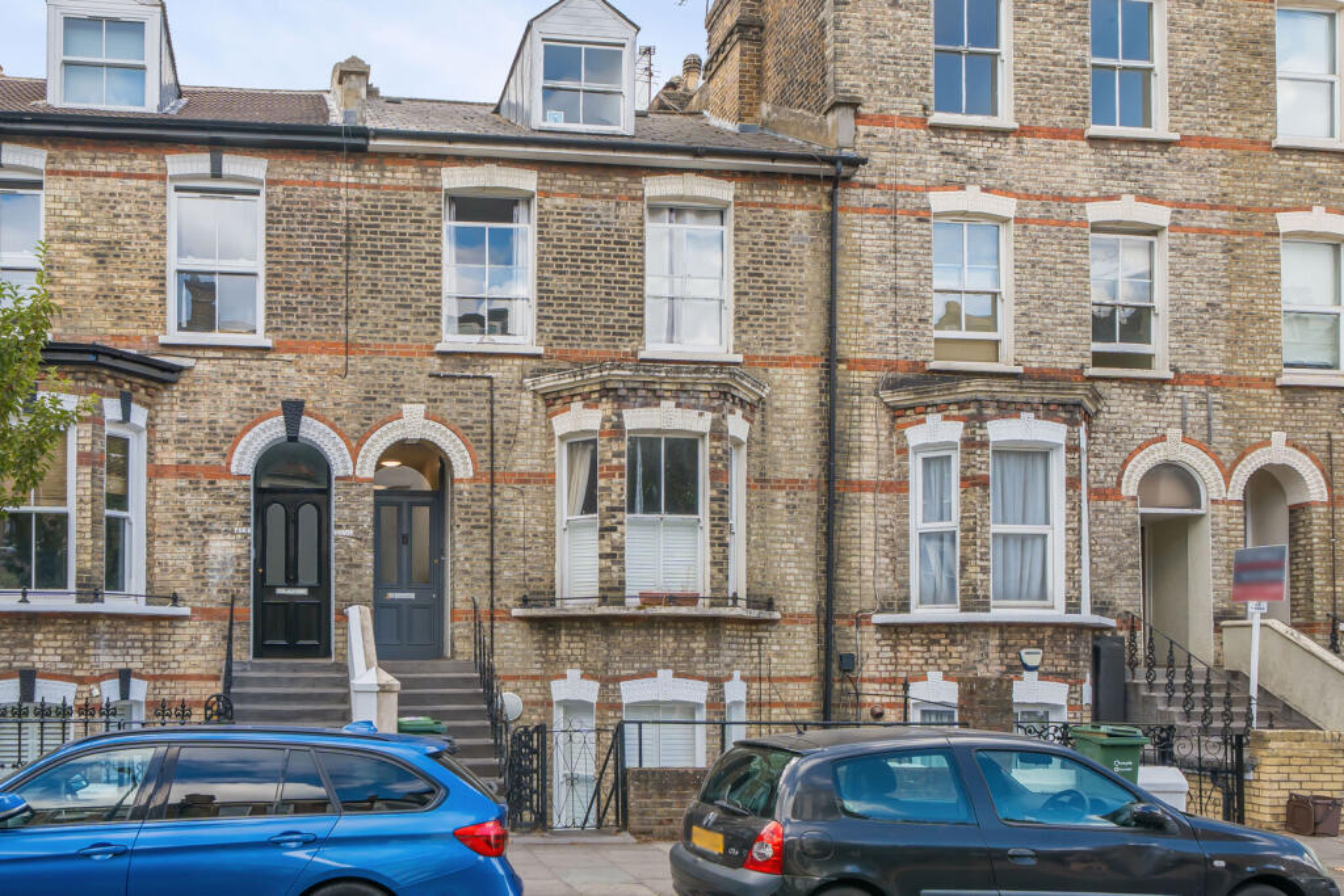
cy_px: 448
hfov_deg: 67.4
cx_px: 672
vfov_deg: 47.9
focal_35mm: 27
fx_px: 1008
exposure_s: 1/200
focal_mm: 18
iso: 400
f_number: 8
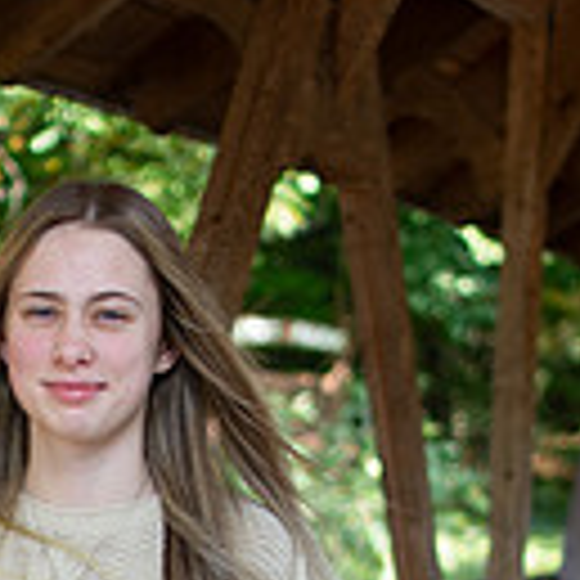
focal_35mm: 154
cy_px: 917
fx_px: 2919
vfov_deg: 10.9
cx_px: -90
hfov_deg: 11.2
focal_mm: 35
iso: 100
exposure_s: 1/200
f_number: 2.5
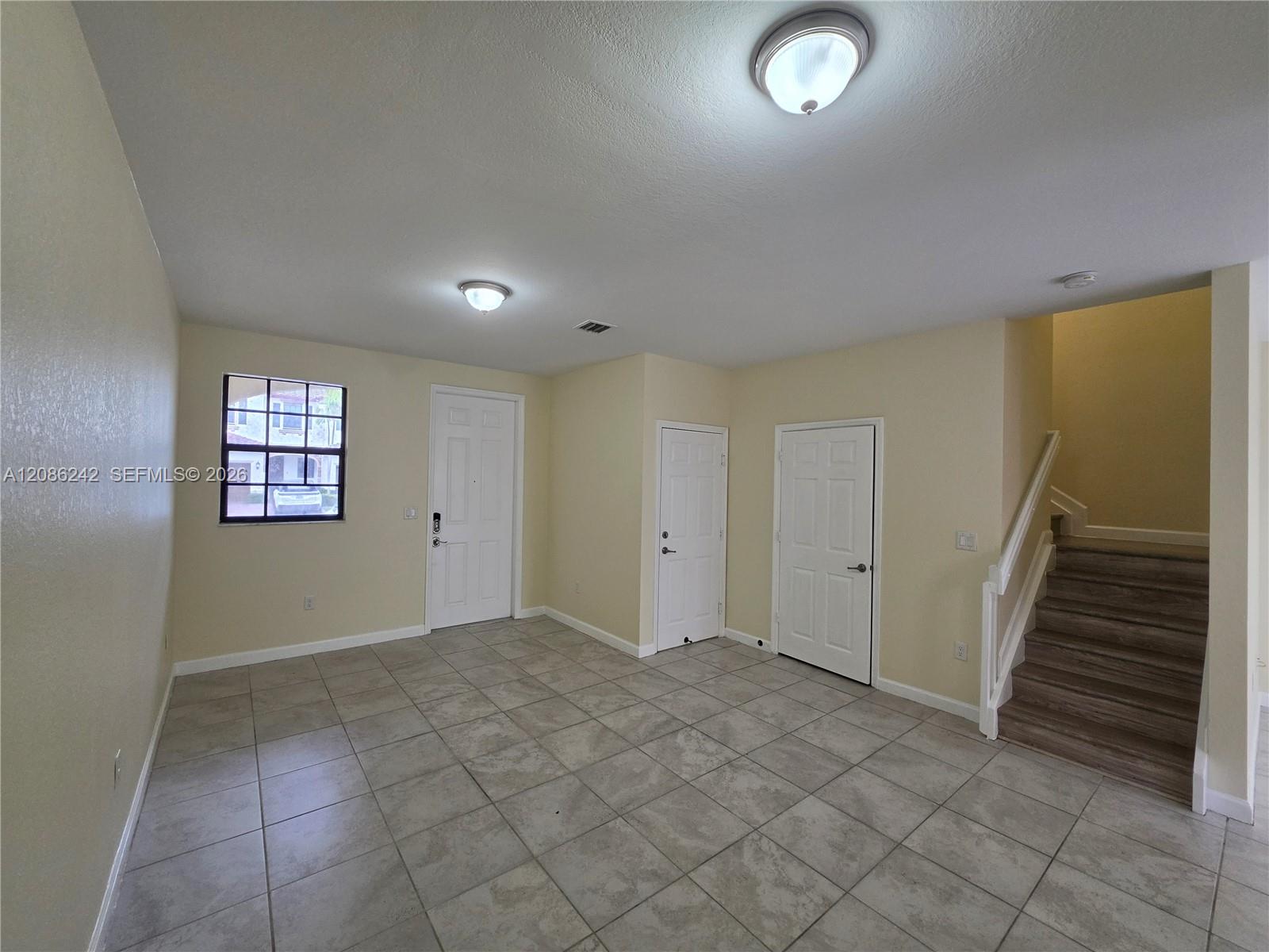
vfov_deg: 89.9
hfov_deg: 106.2
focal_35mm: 13
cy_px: 476
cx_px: 634
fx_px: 477
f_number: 1.9
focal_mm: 2.2
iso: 160
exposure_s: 1/120
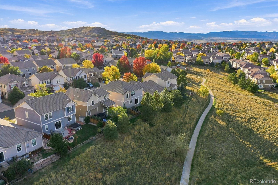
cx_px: 139
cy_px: 92
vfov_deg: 46.4
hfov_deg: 65.5
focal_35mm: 28
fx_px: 216
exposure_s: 1/200
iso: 100
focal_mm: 10.3
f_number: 4.5
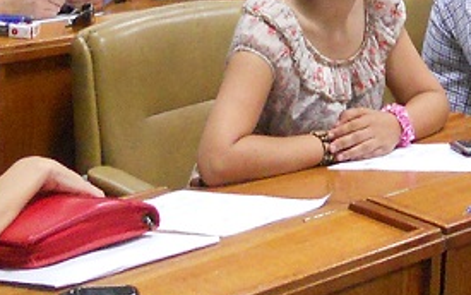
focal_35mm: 128
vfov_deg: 9.7
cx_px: 375
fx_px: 1643
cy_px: -233
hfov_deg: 16.2
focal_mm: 4.9
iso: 400
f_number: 3.2
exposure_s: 1/30
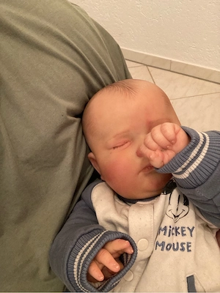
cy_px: 146
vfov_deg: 56.8
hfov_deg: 44.2
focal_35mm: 32
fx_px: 271
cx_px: 110
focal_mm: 2.87
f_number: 2.2
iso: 500
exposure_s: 1/25
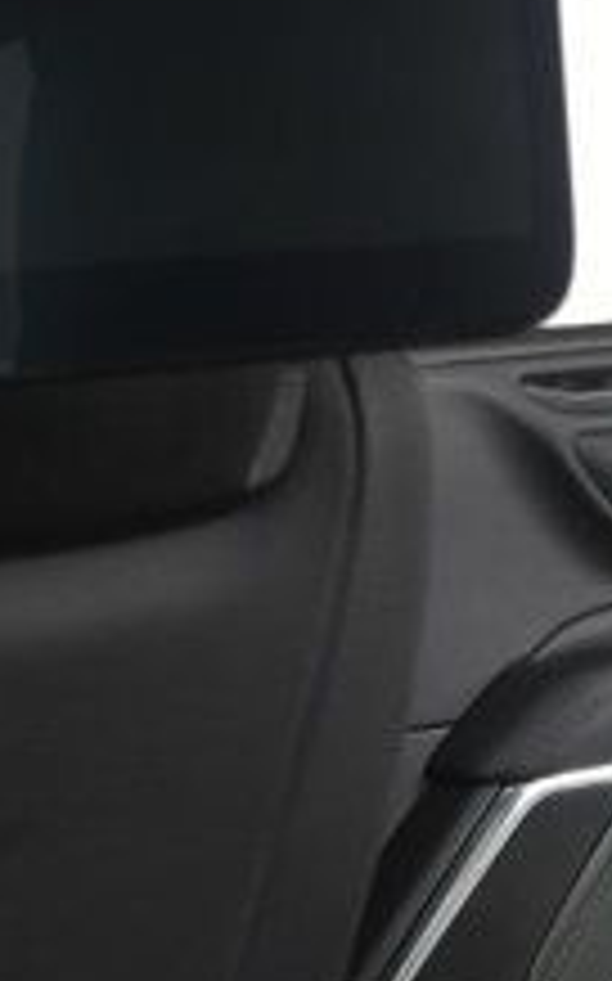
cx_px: 382
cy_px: 814
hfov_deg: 7.6
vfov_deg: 12.1
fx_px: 4596
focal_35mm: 172
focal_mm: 24
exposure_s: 1/160
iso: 100
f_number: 3.8
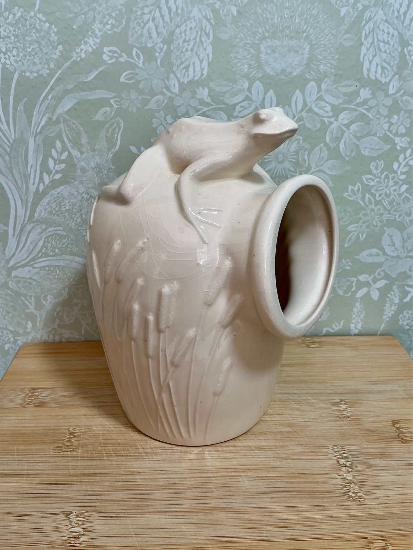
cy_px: 275
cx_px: 206
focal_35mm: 29
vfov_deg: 61.7
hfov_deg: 48.2
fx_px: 461
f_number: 1.8
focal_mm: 3
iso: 25
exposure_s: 1/120
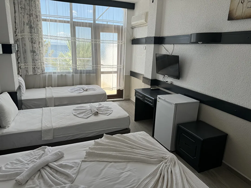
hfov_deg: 71.6
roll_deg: -2.1
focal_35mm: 24
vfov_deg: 56.8
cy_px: 94
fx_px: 174
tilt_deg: -15.1
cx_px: 126
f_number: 1.78
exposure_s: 1/651
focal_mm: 6.76
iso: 80
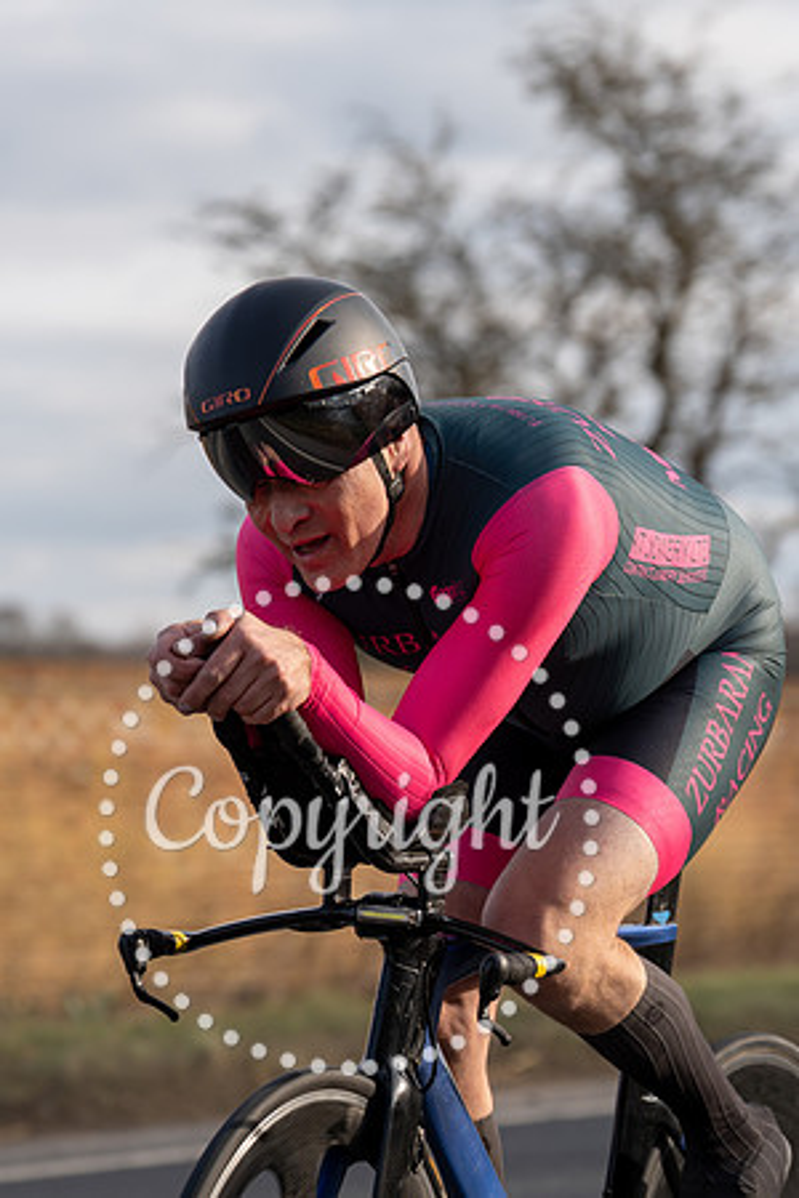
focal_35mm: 192
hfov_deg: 7.1
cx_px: 152
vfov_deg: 10.7
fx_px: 6398
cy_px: 527
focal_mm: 114
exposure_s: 1/800
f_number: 4
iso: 125
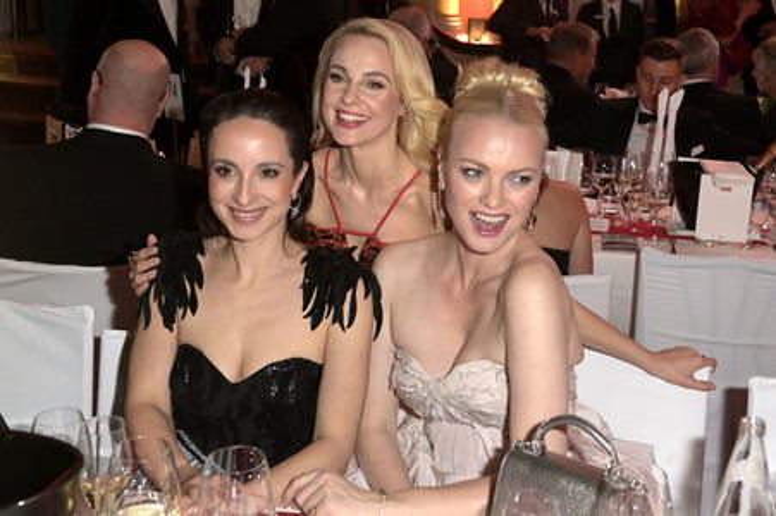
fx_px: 818
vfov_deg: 35.0
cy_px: 258
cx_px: 388
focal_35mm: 38
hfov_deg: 50.7
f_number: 5
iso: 2000
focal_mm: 38
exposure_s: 1/100
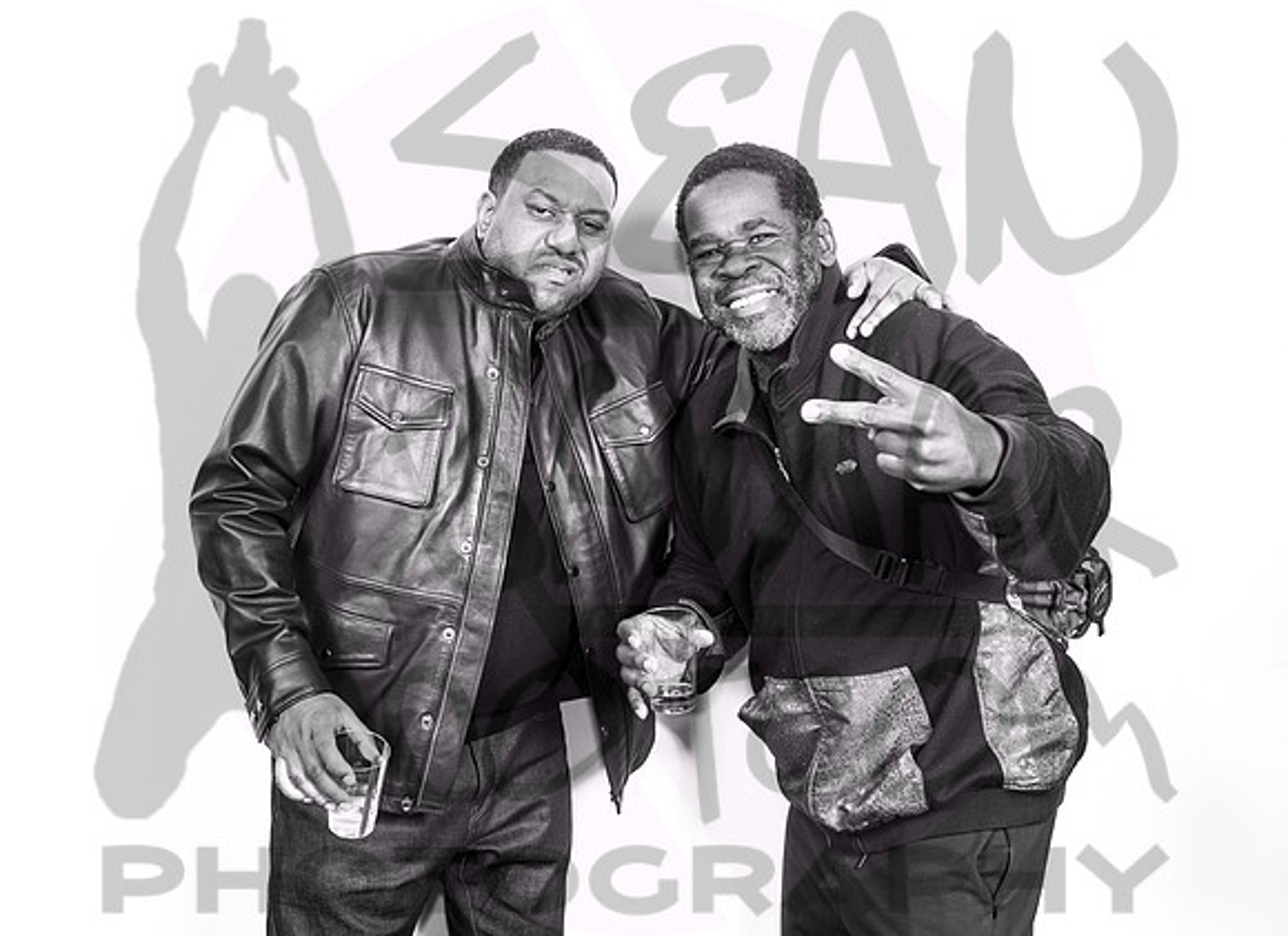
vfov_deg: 26.4
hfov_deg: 35.8
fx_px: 1992
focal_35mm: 54
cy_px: 412
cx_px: 607
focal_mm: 44
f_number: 4
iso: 500
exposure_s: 1/200
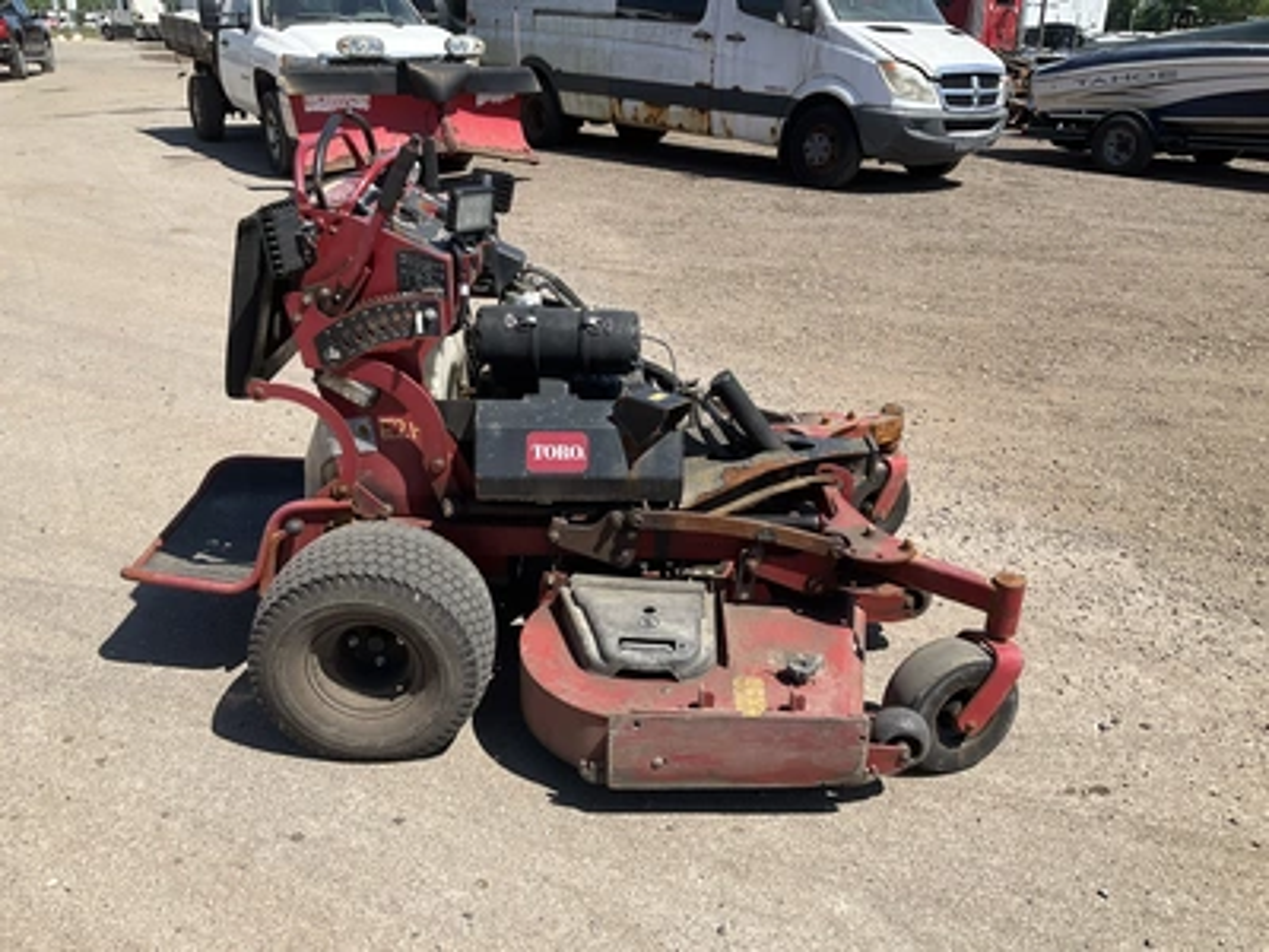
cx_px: 634
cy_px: 476
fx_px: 1063
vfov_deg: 48.2
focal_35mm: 29
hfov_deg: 61.7
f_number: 1.8
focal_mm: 3
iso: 25
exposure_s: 1/1490
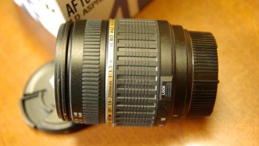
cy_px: 78
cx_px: 130
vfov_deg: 20.9
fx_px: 394
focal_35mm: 57
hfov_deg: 36.4
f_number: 2.8
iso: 800
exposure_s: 1/20
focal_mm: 36.25
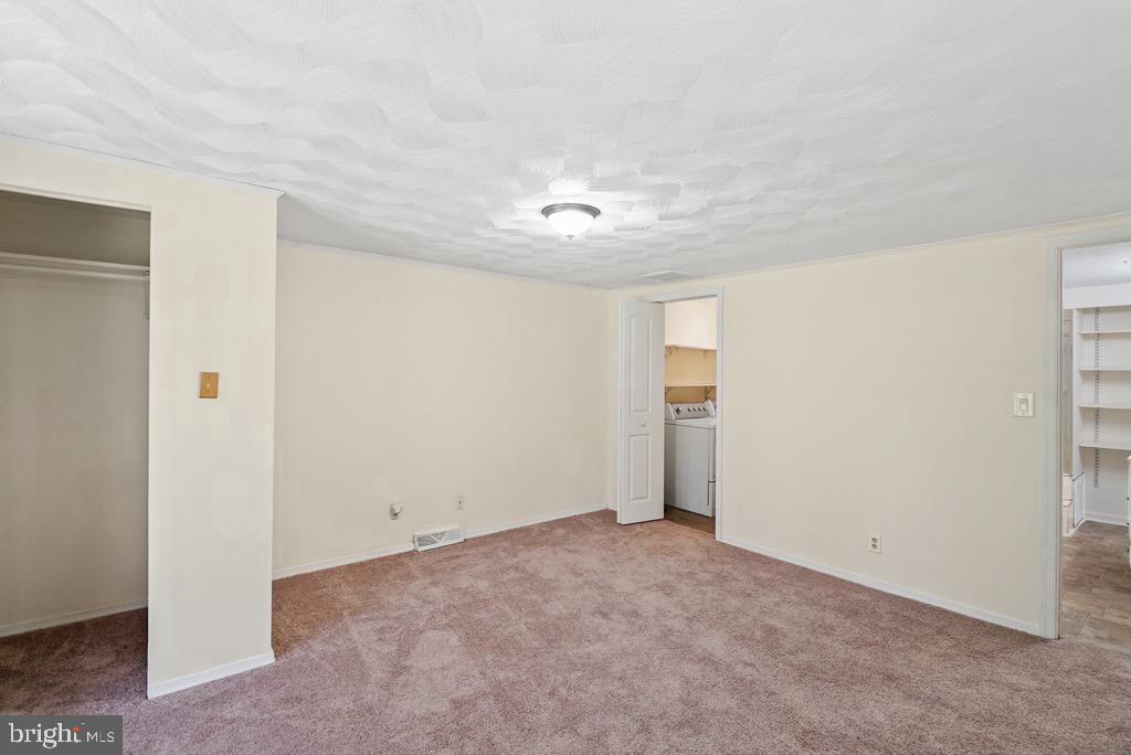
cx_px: 566
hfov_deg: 96.7
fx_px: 503
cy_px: 378
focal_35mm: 16
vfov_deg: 73.8
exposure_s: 1/20
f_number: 4.5
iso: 320
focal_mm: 16
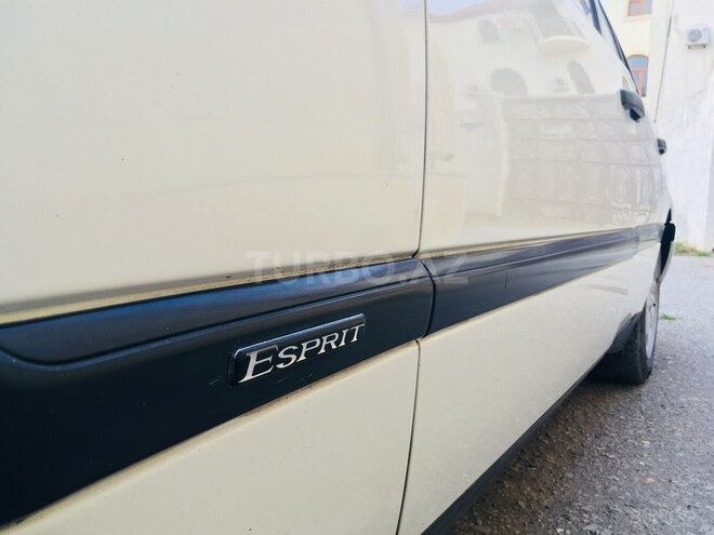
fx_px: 598
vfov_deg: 48.2
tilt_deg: -6.0
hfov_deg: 61.7
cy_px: 268
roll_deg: +0.2
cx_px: 357
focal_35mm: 29
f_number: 2.2
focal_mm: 4.15
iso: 25
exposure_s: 1/102
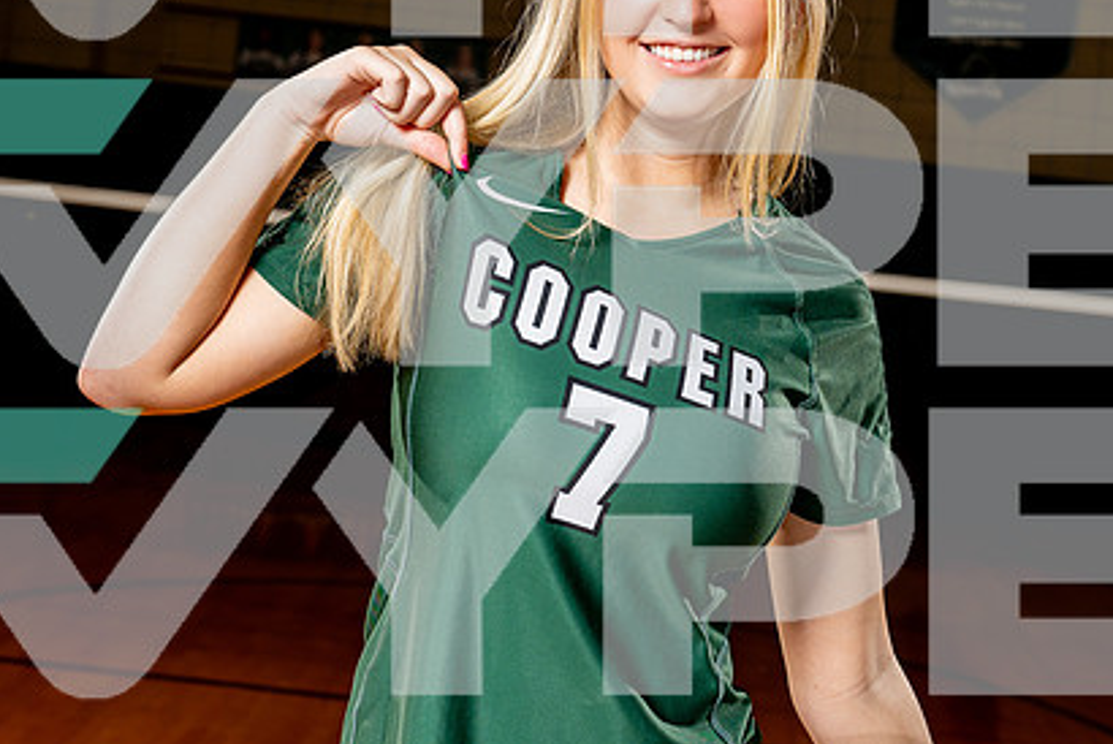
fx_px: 2351
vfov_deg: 17.9
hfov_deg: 26.6
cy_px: 221
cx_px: 551
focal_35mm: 76
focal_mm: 50
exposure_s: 1/250
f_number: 5.6
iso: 250
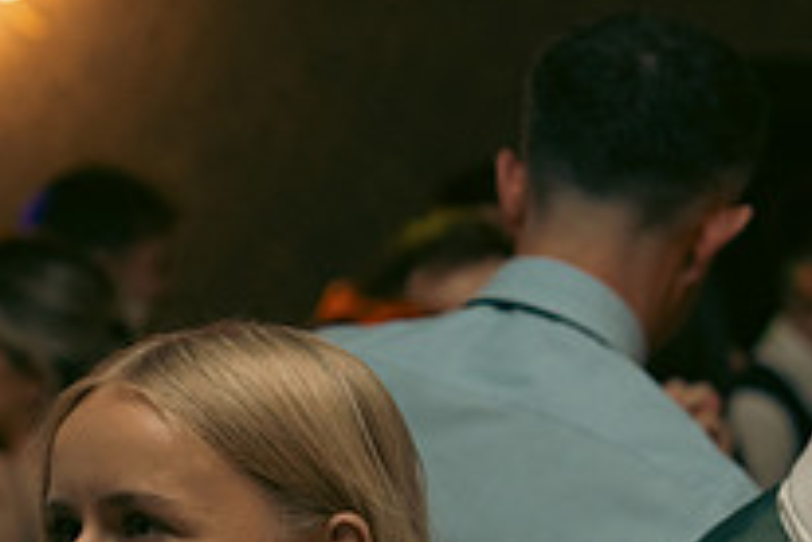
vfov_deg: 7.8
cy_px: 670
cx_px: 35
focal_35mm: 174
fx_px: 3924
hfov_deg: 11.7
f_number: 3.5
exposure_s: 1/200
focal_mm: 62
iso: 2500
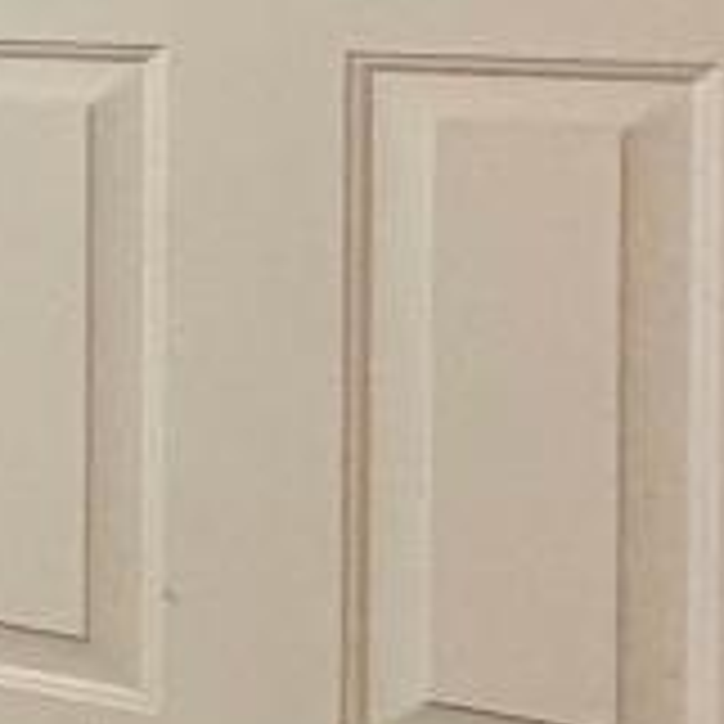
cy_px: -65
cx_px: -1983
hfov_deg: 8.8
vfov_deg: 14.8
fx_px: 2721
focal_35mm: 115
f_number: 2.2
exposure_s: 1/60
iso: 160
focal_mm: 2.22
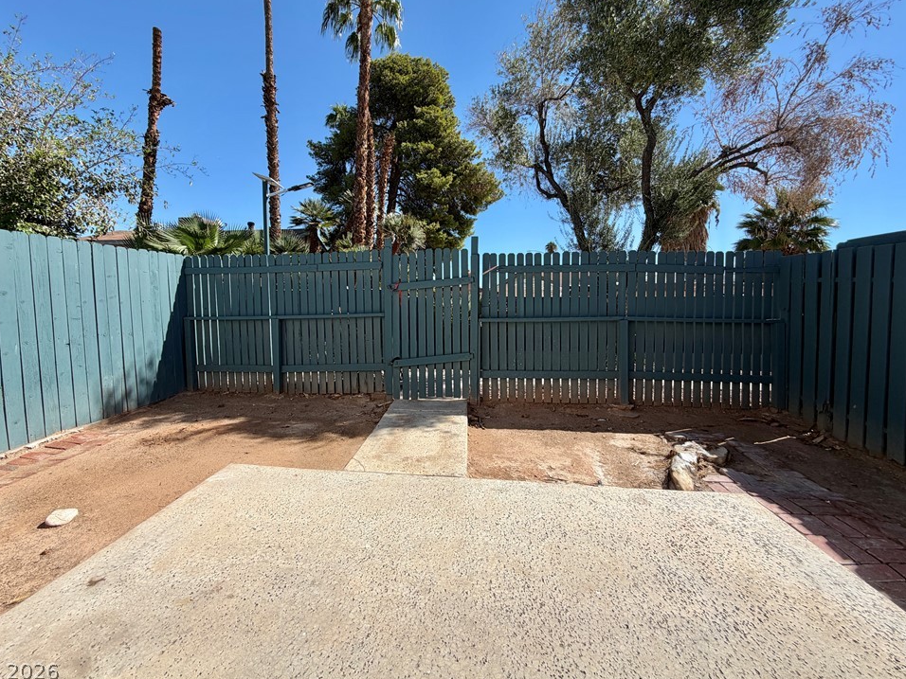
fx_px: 393
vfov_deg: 81.7
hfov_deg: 98.1
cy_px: 323
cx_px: 440
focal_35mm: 15
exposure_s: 1/876
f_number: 2.2
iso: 20
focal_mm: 2.22
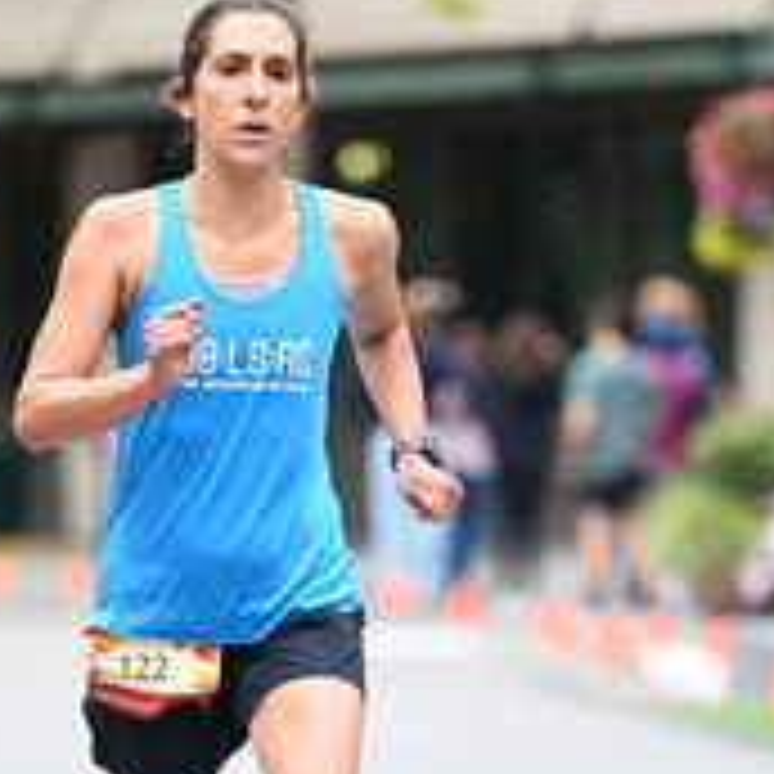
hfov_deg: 3.9
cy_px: 702
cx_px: 322
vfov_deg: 3.9
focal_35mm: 448
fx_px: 11333
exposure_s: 1/1600
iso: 1250
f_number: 2.8
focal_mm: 165
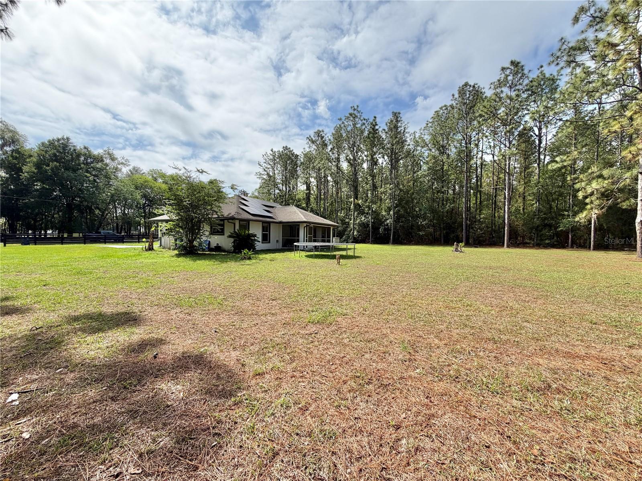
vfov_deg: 85.7
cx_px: 321
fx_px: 260
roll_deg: -0.1
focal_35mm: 14
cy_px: 240
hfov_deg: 102.1
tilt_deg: +0.1
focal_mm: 2.22
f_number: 2.2
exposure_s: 1/1431
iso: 25
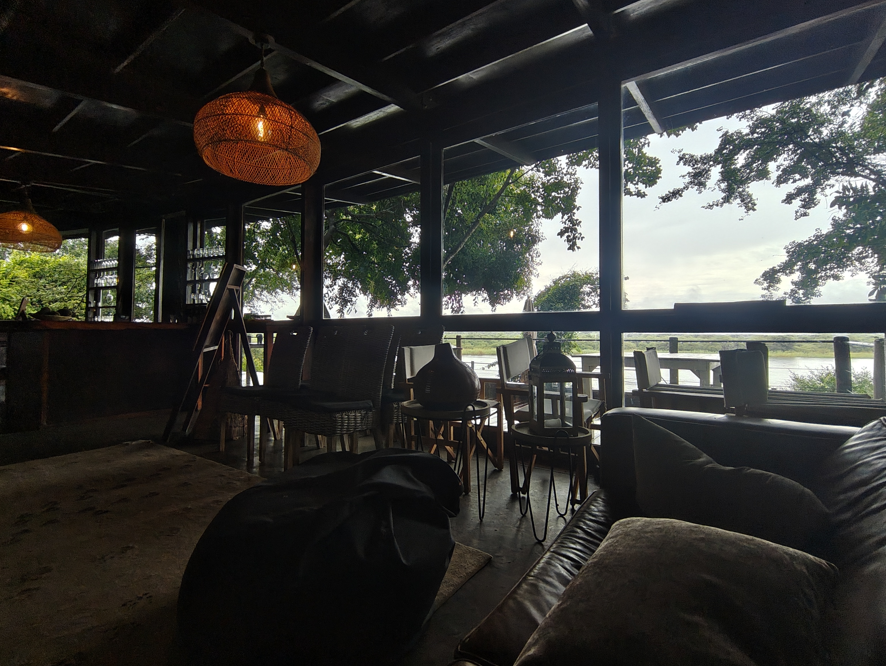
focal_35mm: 16
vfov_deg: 78.1
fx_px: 410
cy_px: 317
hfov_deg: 94.5
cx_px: 435
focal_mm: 1.64
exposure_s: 1/146
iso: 50
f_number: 2.2
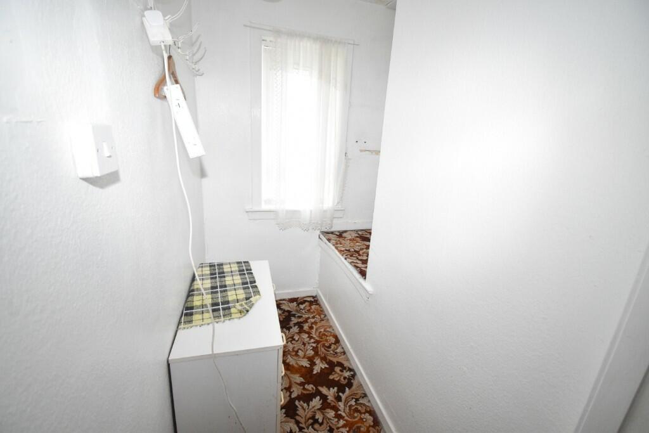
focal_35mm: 15
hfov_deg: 100.4
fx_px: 270
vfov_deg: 77.3
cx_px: 324
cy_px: 216
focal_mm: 10
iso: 2000
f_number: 4.5
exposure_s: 1/125
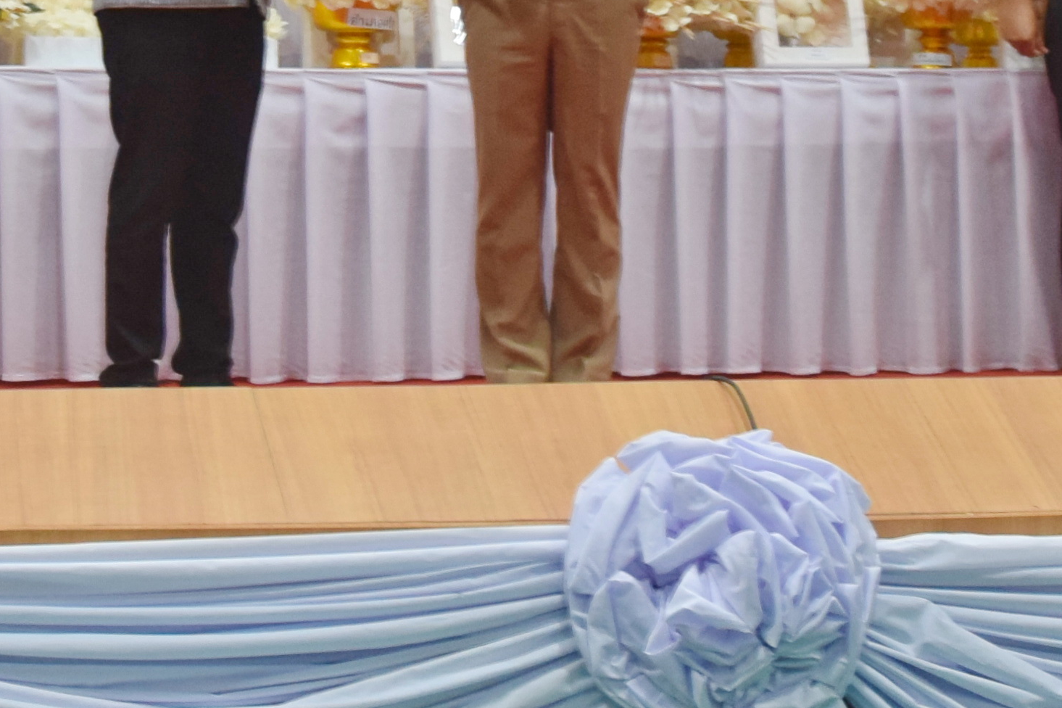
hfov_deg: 15.9
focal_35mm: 129
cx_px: 386
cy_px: -19
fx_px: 3806
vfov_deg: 10.5
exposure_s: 1/125
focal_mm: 21
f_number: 3.8
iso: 640
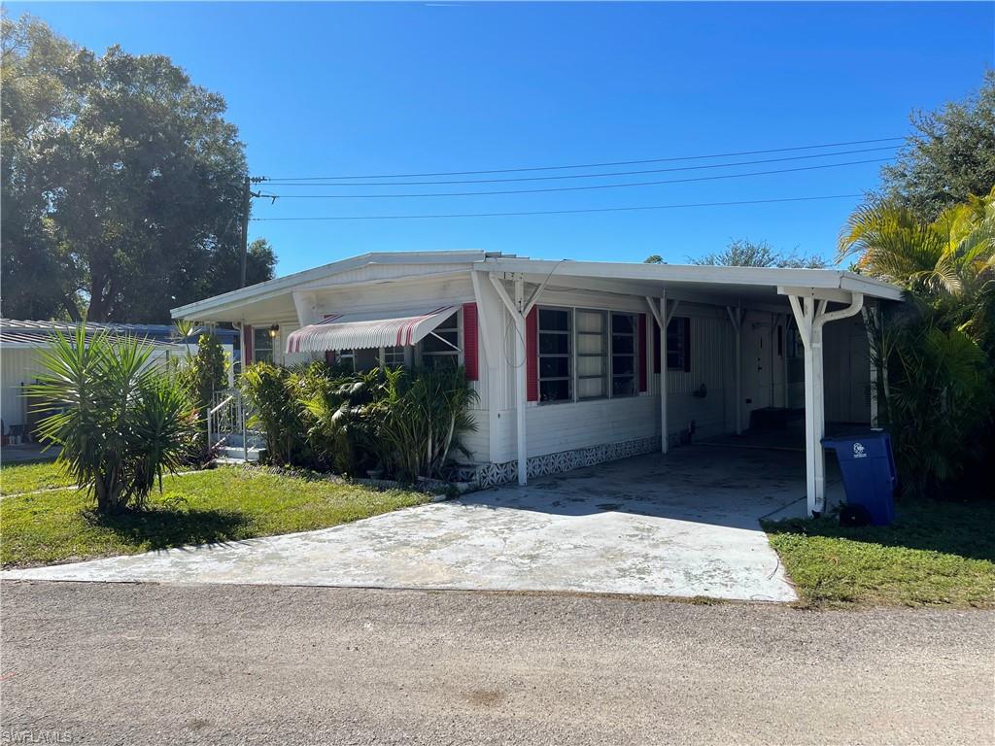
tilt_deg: -0.7
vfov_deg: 53.1
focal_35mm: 26
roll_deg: +0.5
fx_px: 747
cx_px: 498
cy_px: 373
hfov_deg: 67.3
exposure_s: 1/3344
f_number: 1.6
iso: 32
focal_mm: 5.1
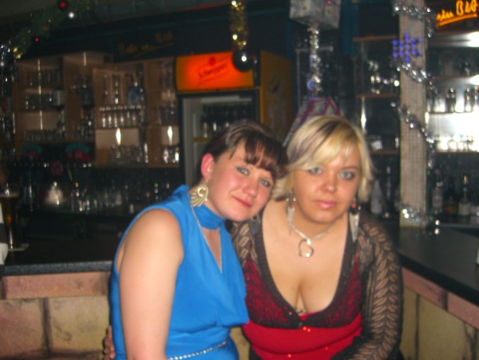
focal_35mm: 38
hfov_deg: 49.0
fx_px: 526
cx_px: 240
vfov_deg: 37.7
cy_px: 180
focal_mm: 7.9
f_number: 2.8
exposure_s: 1/60
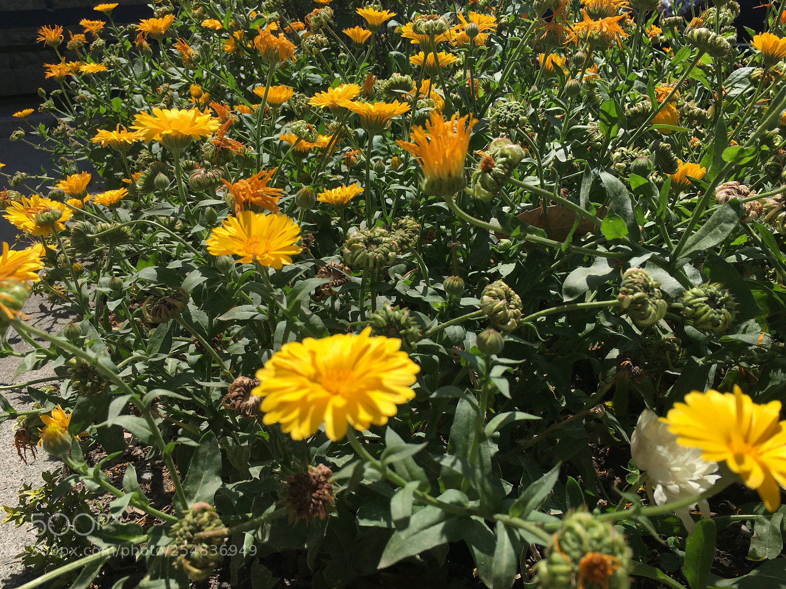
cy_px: 294
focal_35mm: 29
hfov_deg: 61.7
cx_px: 393
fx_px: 658
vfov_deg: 48.2
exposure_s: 1/2198
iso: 25
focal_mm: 4.15
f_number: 2.2
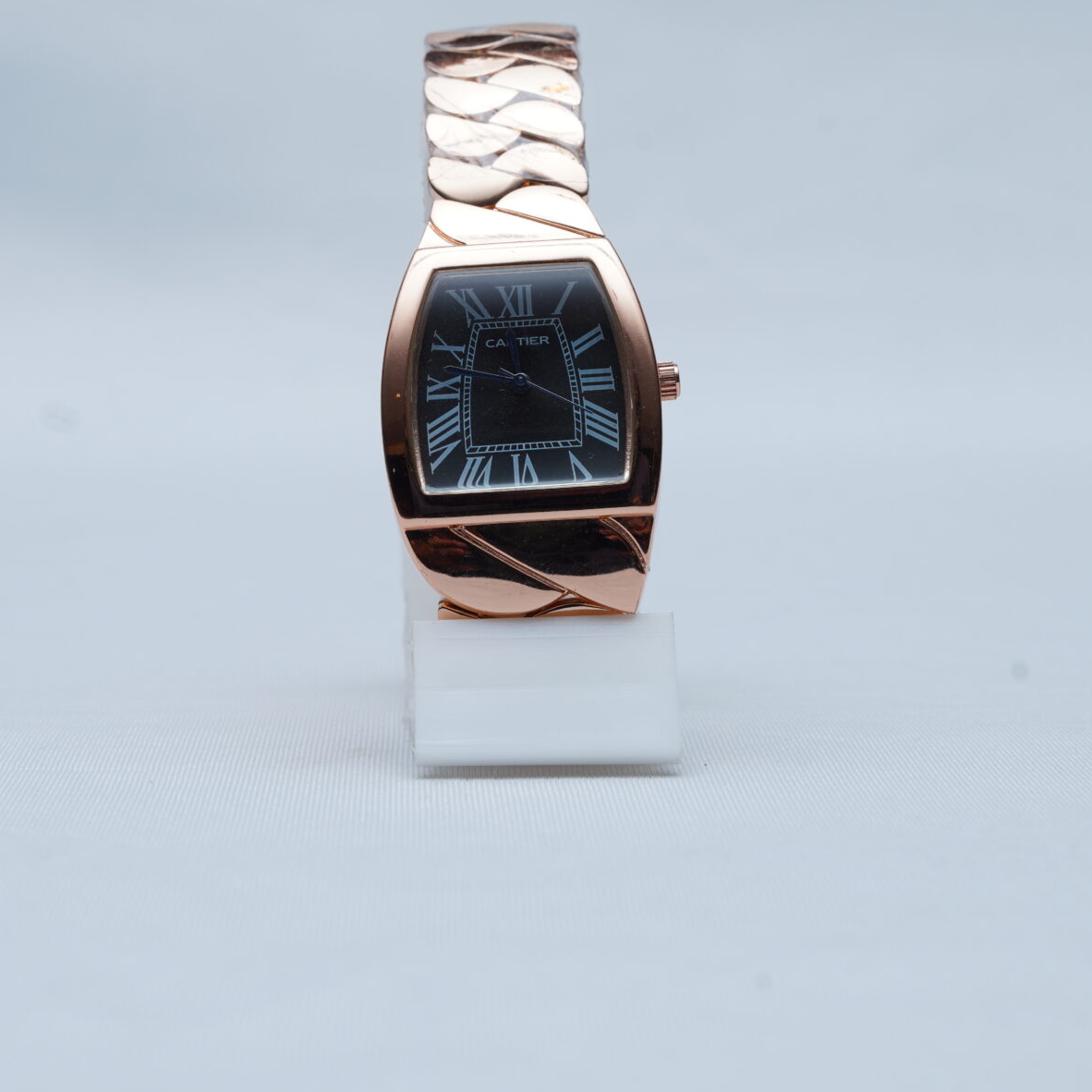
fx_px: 3284
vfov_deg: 18.8
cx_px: 514
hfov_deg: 18.9
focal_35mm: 92
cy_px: 378
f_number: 9
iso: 125
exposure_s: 1/160
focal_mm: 50
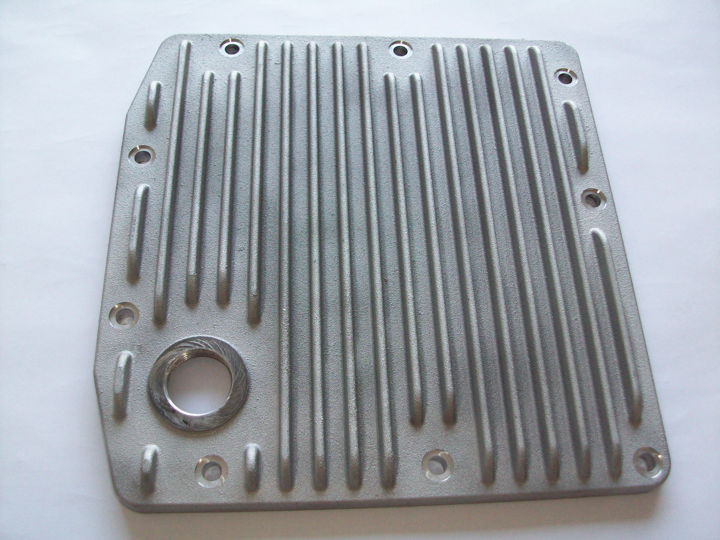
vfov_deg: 41.8
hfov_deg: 54.0
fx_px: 707
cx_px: 360
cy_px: 270
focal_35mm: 34
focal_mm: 5.7
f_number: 2.8
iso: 160
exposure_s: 1/85.7
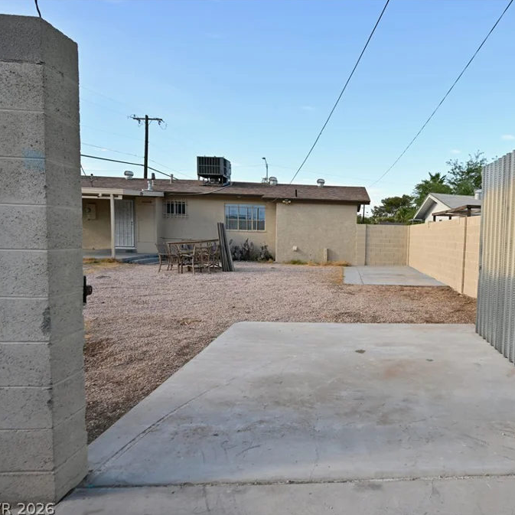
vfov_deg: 68.1
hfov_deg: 65.0
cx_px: 370
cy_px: 259
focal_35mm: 23
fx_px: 381
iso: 100
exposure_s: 1/60
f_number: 9
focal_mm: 17.5
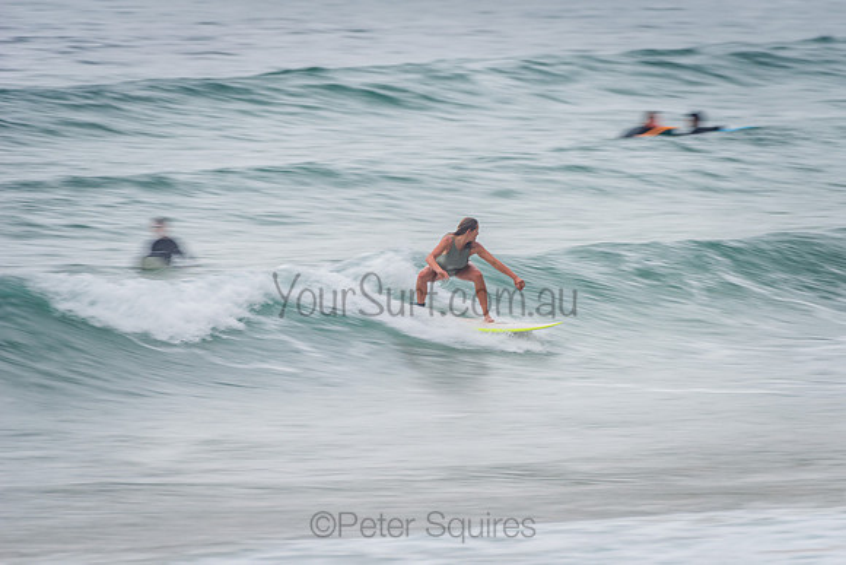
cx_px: 459
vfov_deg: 2.5
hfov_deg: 3.8
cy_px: 307
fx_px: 12764
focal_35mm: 543
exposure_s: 1/30
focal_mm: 500
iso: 64
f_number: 8
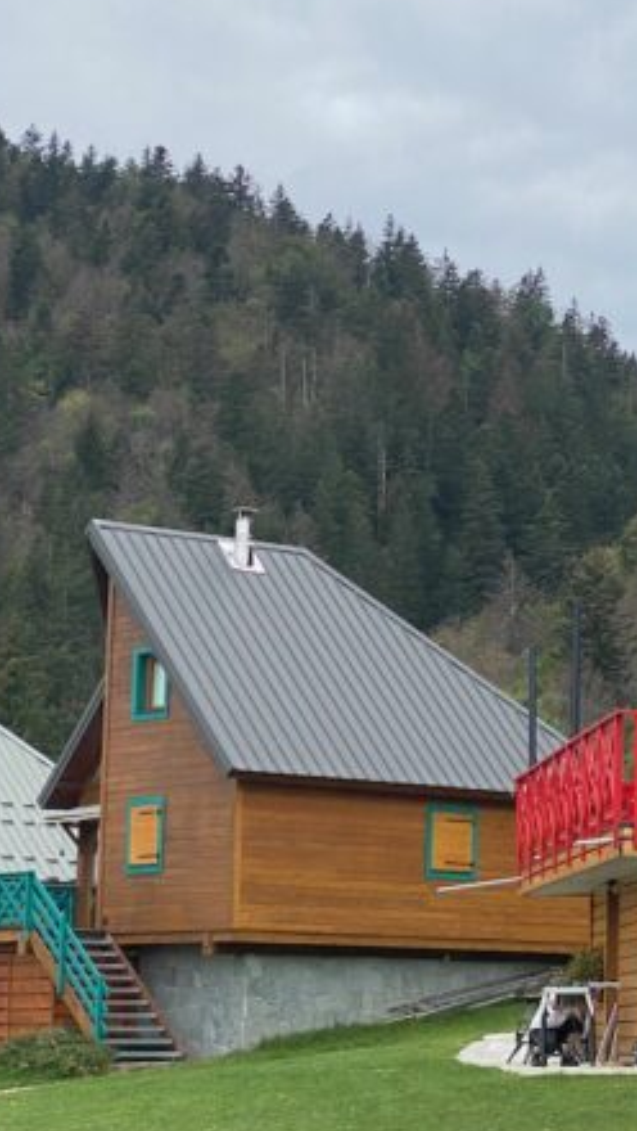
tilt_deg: +8.4
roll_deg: -1.0
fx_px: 3088
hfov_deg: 11.7
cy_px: 607
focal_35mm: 103
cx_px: 583
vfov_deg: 20.7
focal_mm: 6
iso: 20
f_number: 2
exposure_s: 1/505
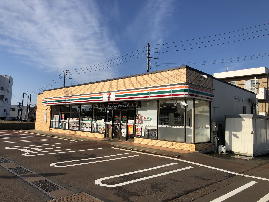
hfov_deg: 63.4
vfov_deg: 49.7
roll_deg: -1.8
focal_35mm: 28
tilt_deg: +3.8
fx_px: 218
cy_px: 101
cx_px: 134
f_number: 1.8
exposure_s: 1/2667
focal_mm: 3.99
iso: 20
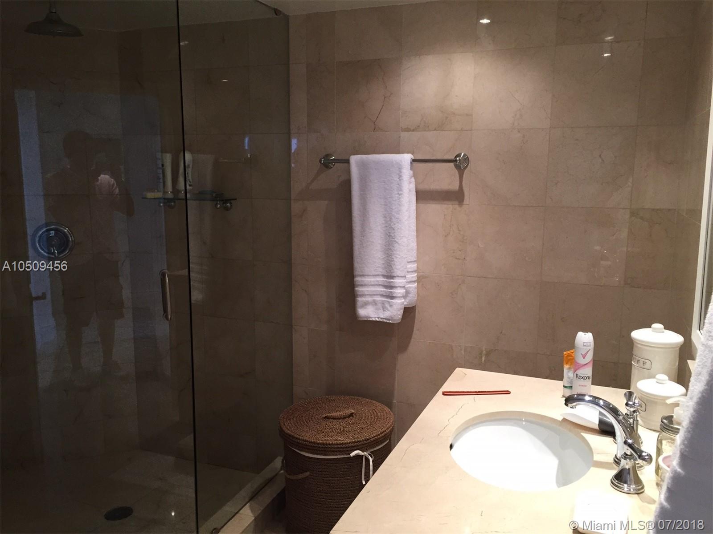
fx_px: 597
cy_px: 267
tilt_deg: -9.4
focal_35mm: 29
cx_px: 356
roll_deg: -1.4
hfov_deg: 61.7
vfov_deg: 48.2
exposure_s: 1/30
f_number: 2.2
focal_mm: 4.15
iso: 50
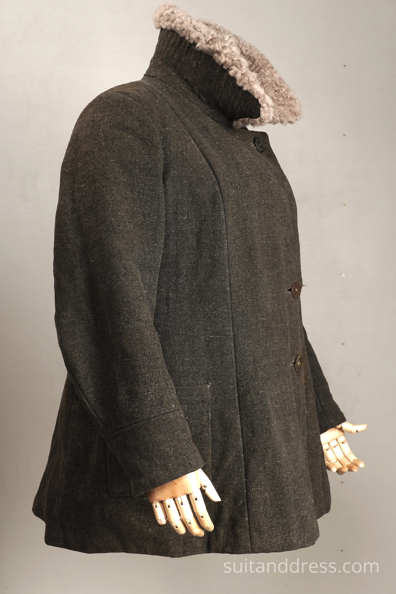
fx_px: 792
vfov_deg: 41.1
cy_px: 297
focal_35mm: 48
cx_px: 198
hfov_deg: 28.1
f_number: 6.3
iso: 400
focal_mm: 32
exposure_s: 1/60
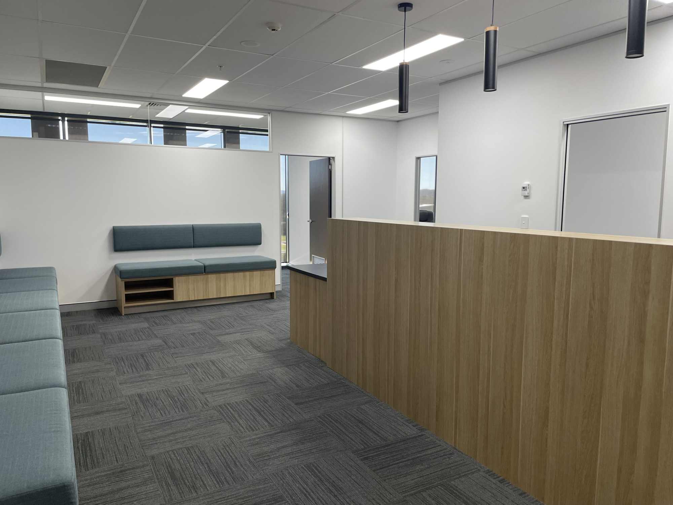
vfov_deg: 53.1
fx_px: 505
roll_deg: +0.0
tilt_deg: -7.8
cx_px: 336
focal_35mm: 26
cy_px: 252
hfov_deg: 67.3
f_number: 1.6
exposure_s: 1/100
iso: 100
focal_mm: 4.2
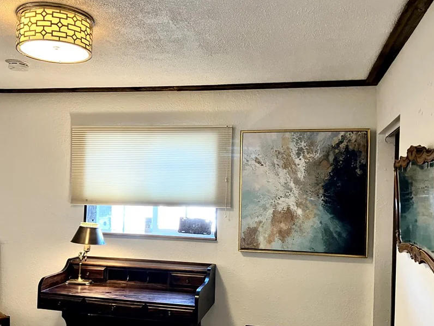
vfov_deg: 39.5
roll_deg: -1.1
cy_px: 191
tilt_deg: +1.0
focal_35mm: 36
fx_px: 451
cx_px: 192
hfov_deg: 51.2
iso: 160
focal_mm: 3.99
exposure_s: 1/60
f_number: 1.8
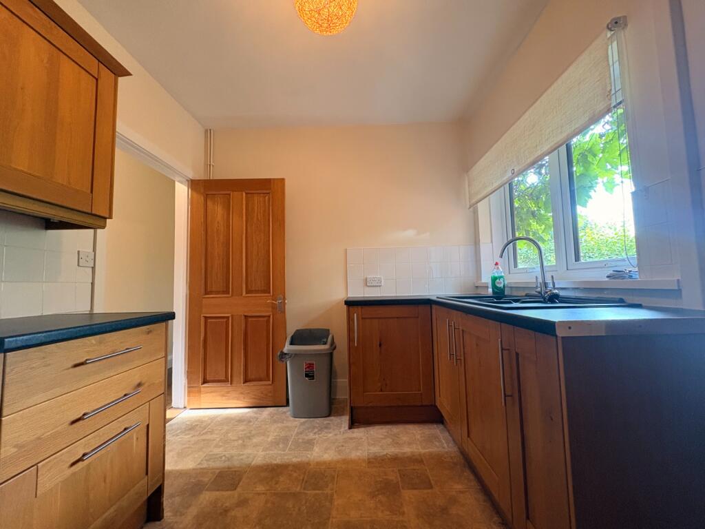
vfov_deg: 85.7
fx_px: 285
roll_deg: +1.7
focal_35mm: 14
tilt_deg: +5.0
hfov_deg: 102.1
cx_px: 352
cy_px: 264
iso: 400
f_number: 2.2
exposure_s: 1/50
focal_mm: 2.22
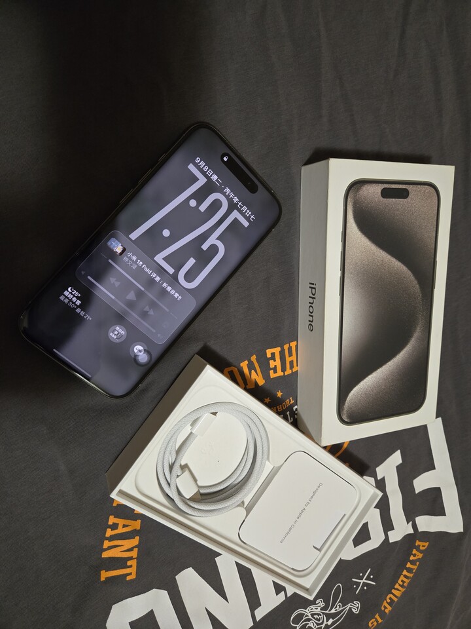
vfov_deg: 73.9
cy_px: 314
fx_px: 417
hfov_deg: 58.9
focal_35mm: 23
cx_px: 236
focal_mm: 5.4
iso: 800
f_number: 1.8
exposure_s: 1/60
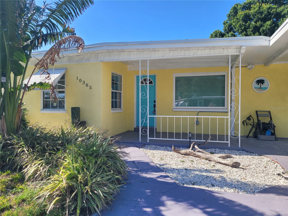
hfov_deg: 67.3
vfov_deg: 53.1
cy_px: 108
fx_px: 216
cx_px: 144
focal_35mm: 26
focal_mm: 5.4
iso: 40
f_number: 1.8
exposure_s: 1/1433
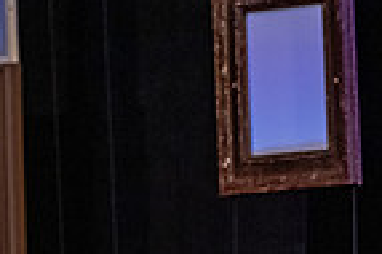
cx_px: 369
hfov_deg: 3.6
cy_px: 418
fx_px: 6031
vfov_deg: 2.4
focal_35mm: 569
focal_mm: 140
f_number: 3.2
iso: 3200
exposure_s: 1/200
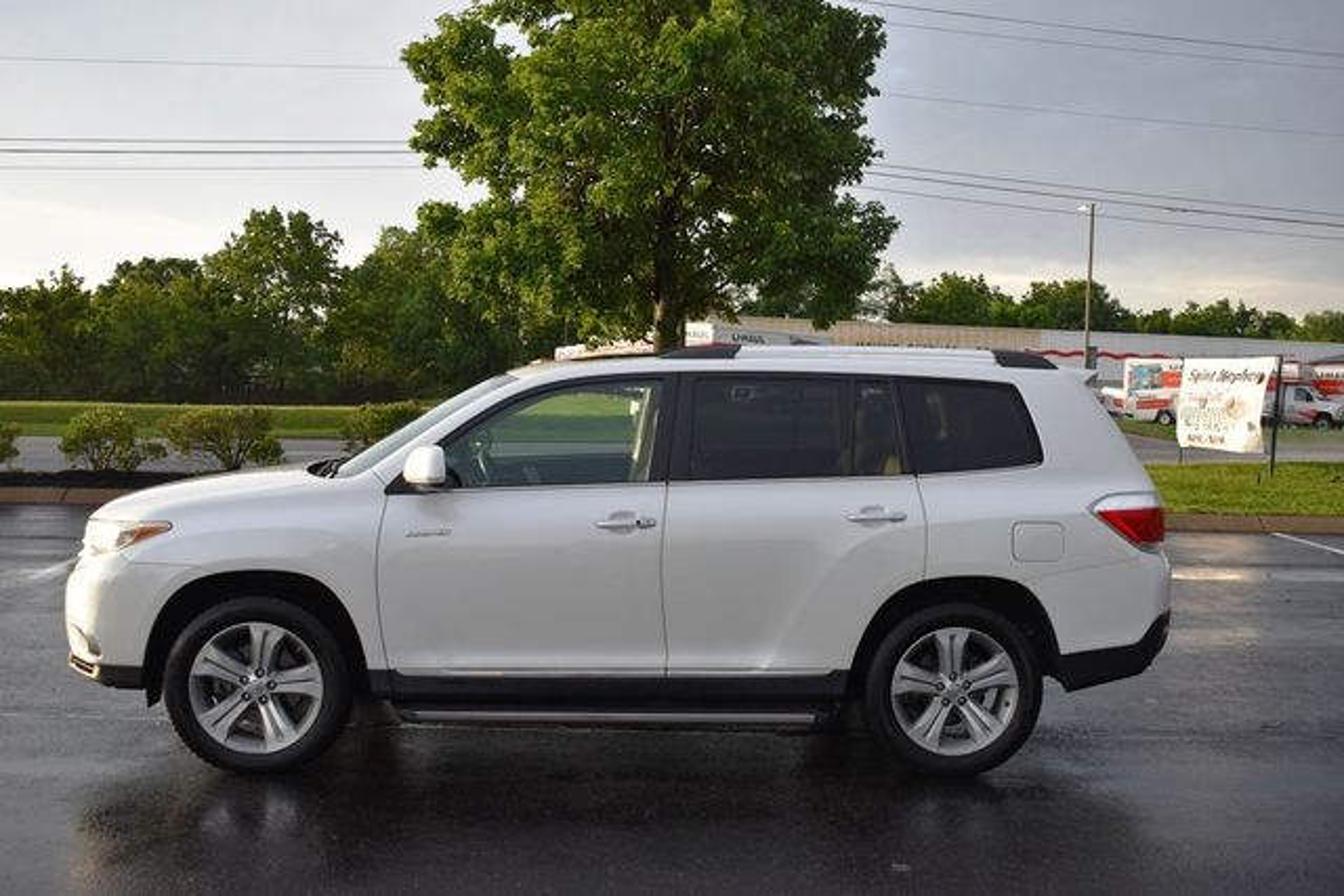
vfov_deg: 35.5
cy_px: 448
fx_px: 1400
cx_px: 672
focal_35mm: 38
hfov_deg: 51.3
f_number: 5
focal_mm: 25
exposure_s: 1/250
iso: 400
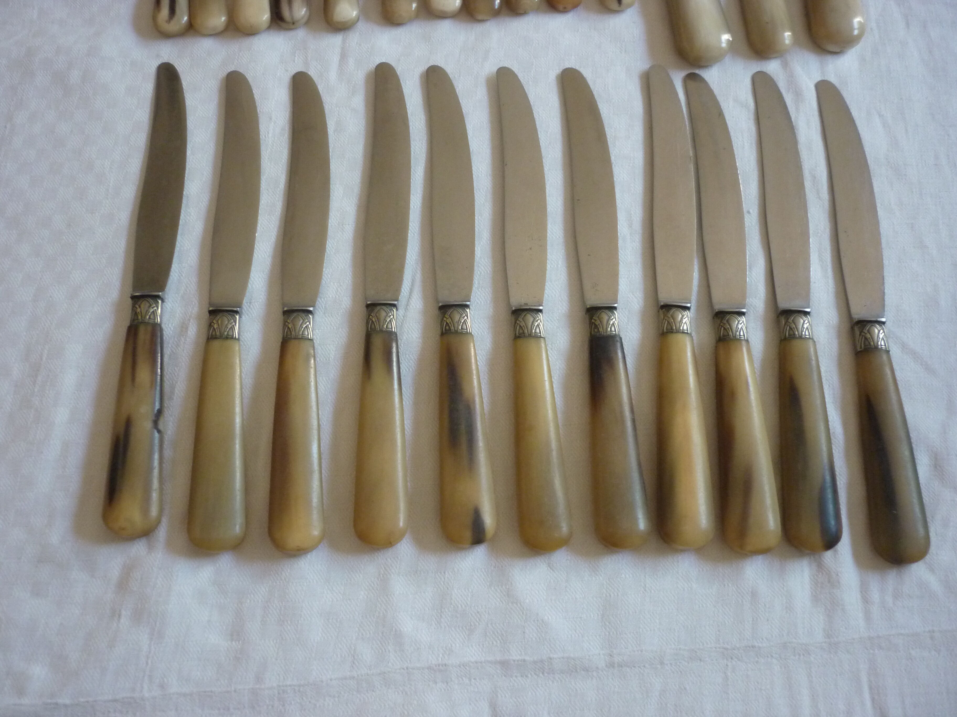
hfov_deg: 55.4
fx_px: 912
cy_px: 358
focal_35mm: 33
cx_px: 478
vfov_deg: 42.9
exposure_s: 1/30
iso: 320
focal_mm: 5.5
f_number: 2.8
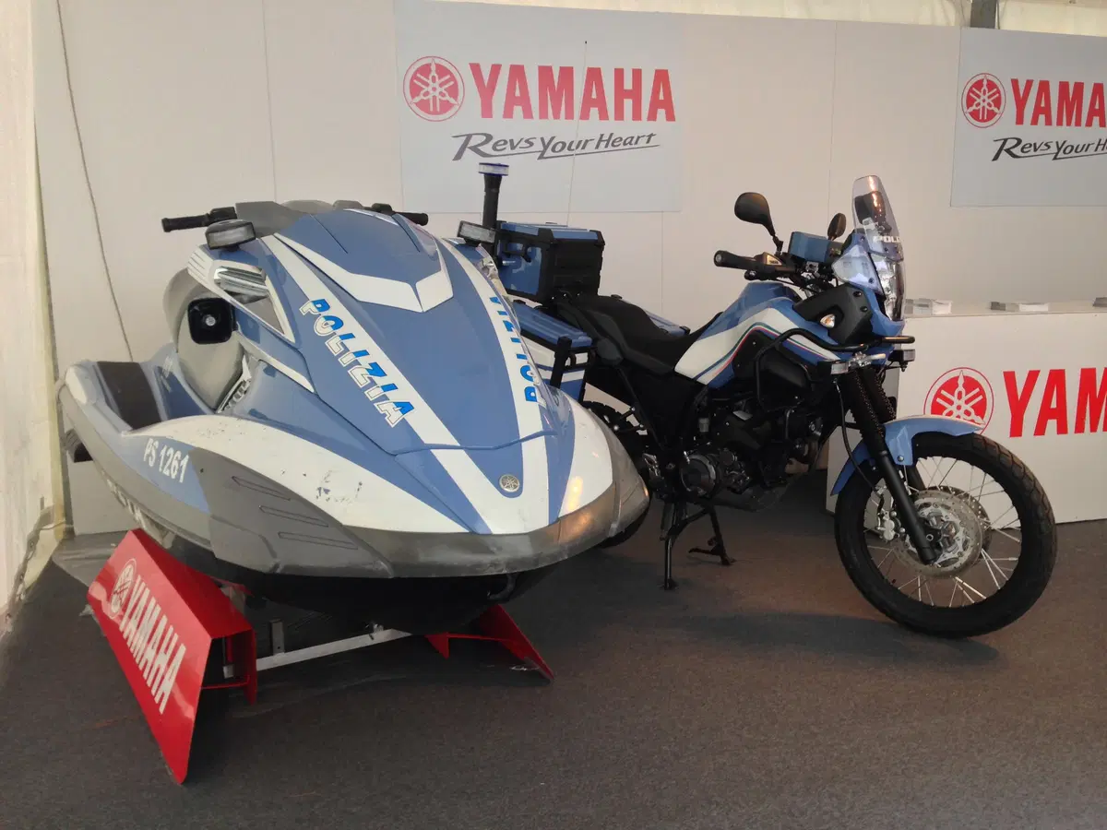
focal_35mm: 33
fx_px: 1055
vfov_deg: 42.9
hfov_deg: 55.4
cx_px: 554
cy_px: 415
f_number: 2.4
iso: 50
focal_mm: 4.12
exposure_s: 1/24
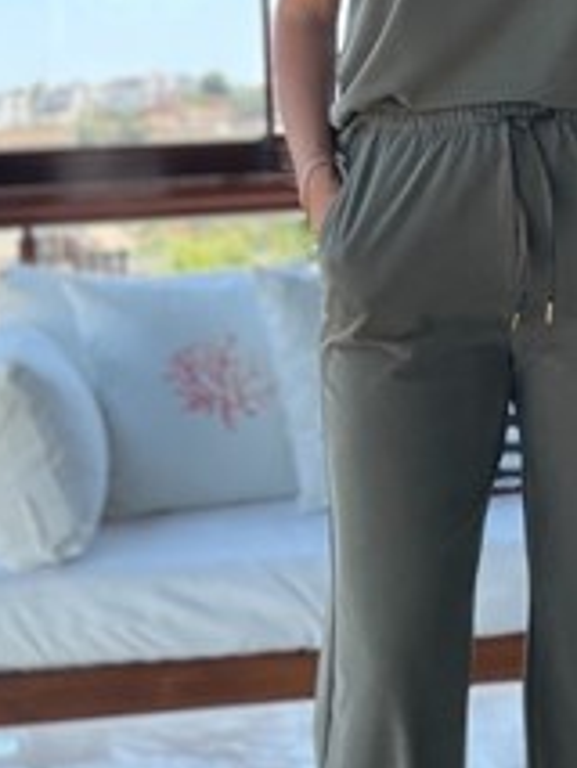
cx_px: 411
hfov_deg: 19.6
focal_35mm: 75
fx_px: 1665
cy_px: 294
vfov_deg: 25.9
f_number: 1.9
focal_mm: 2.71
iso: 32
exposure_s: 1/321
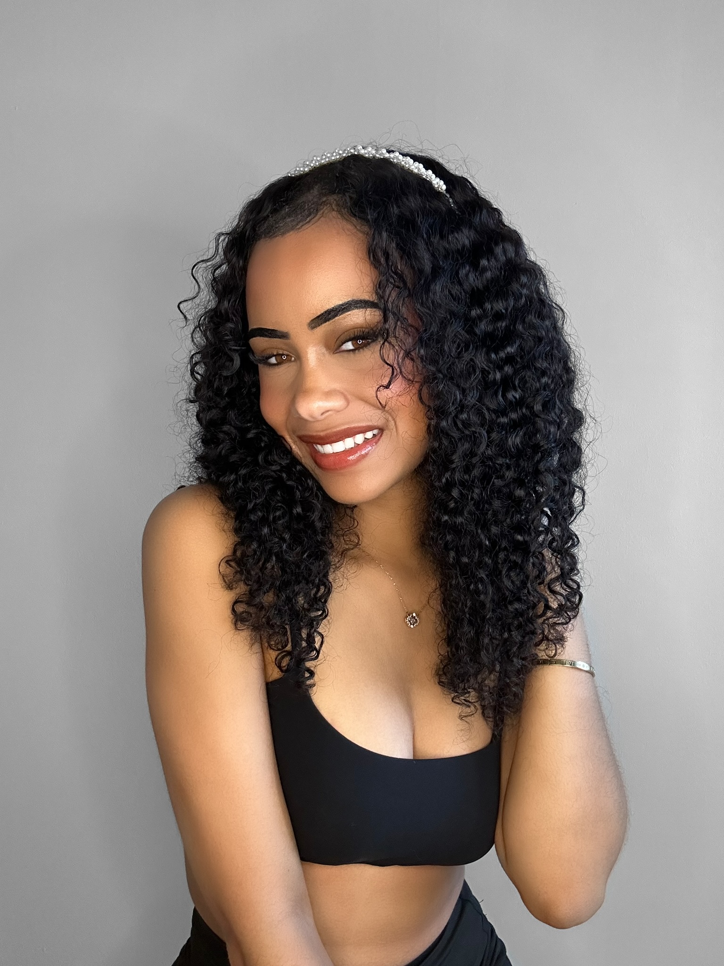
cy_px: 483
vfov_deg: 60.0
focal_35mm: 30
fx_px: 837
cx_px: 362
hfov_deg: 46.8
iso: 200
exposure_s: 1/60
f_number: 1.9
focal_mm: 2.69
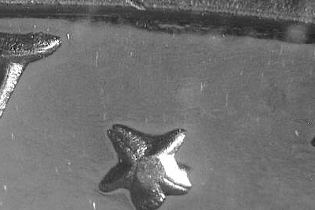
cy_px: 183
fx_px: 2249
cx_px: 86
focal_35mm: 257
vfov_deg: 5.3
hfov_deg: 8.0
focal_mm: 32
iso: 226
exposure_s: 1/4.7
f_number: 5.1
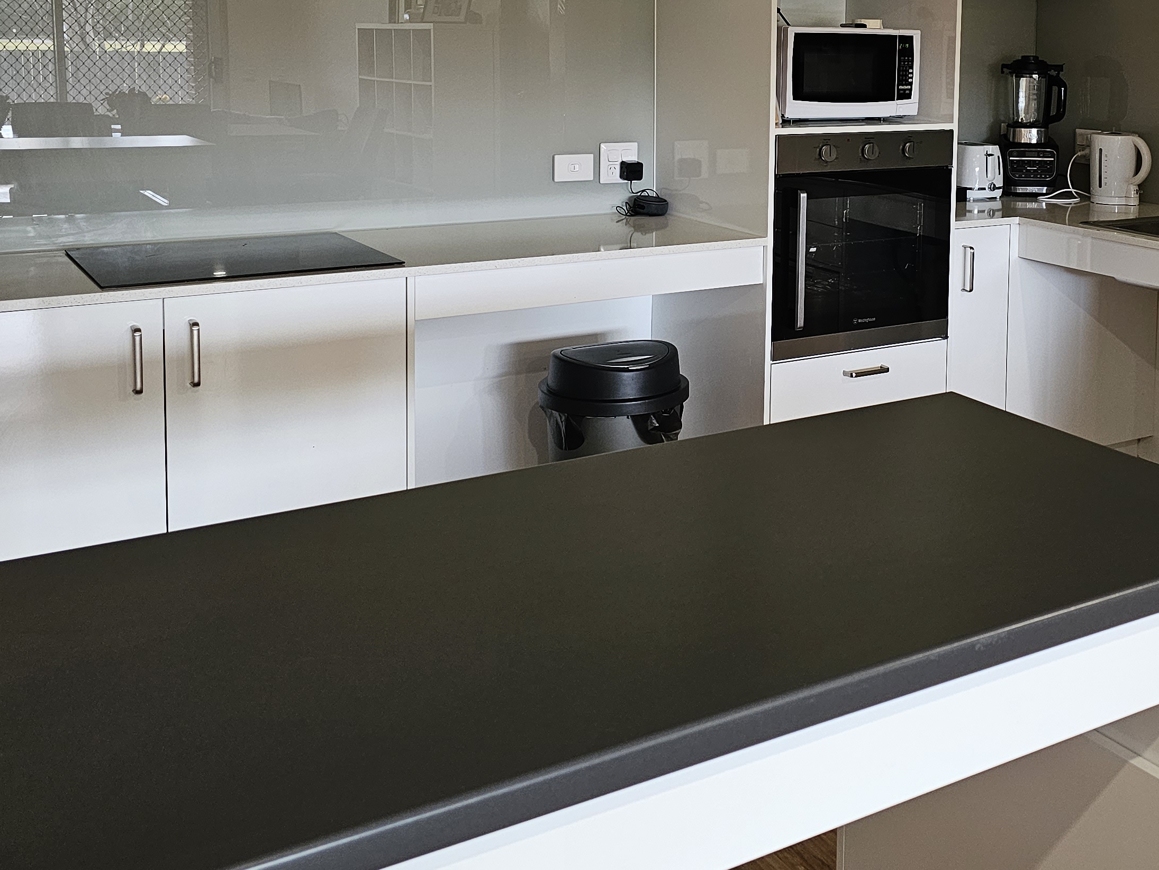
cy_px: 174
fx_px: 1406
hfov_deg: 43.8
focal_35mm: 42
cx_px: 822
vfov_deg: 33.4
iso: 400
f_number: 1.7
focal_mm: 6.3
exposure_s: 1/100
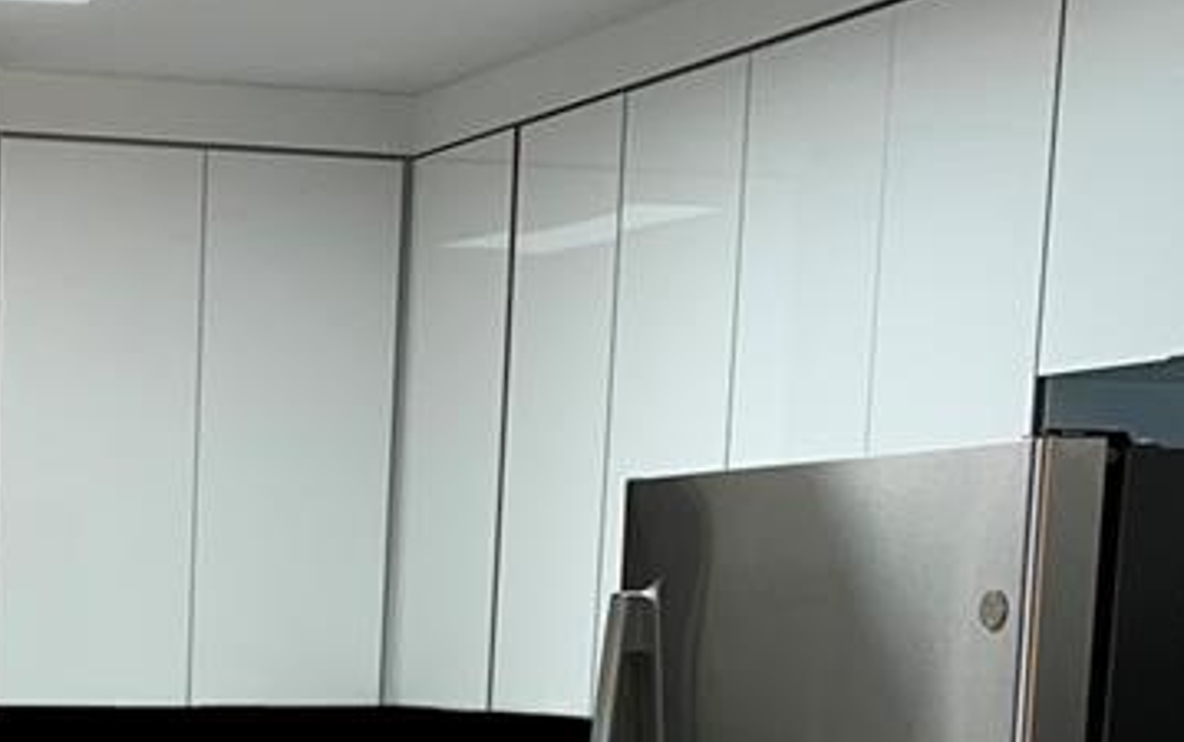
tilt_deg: -10.9
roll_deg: -0.3
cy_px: 1276
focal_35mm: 92
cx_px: -63
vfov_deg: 13.1
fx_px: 2971
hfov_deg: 21.6
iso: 64
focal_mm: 4.25
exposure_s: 1/60
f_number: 1.8
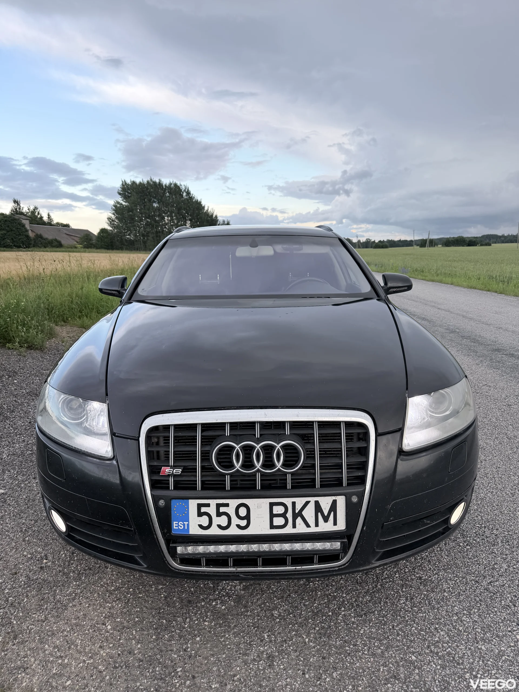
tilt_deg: -11.7
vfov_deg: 71.6
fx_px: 480
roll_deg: +0.2
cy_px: 346
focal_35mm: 24
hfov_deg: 56.8
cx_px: 260
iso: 80
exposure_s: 1/571
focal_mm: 6.76
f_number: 1.78
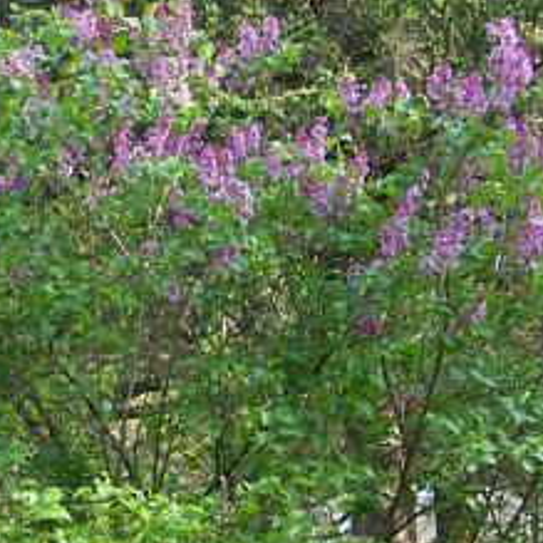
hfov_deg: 11.0
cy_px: 355
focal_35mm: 157
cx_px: 10
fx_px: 2786
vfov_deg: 11.1
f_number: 2.8
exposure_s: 1/100
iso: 80
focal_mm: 6.3
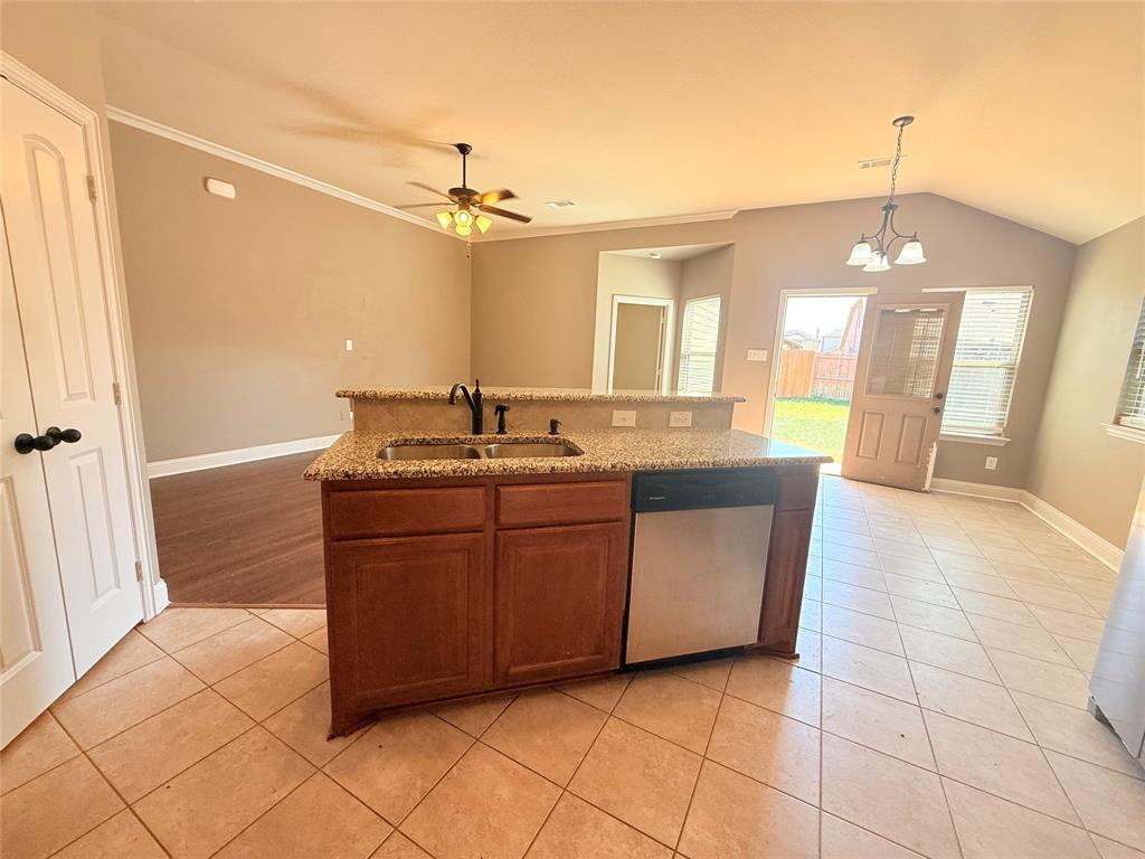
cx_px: 572
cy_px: 430
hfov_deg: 102.1
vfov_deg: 85.7
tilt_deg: -10.2
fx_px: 463
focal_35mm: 14
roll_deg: -2.7
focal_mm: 2.22
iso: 125
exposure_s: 1/100
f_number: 2.2
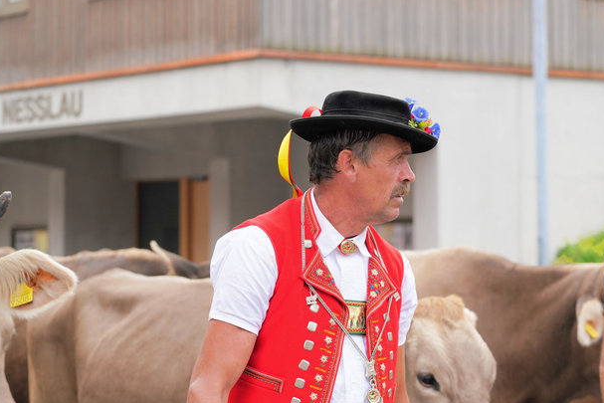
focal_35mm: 126
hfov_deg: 16.2
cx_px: 402
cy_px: 210
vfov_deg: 10.9
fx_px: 2114
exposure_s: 1/800
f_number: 5
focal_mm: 85
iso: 640
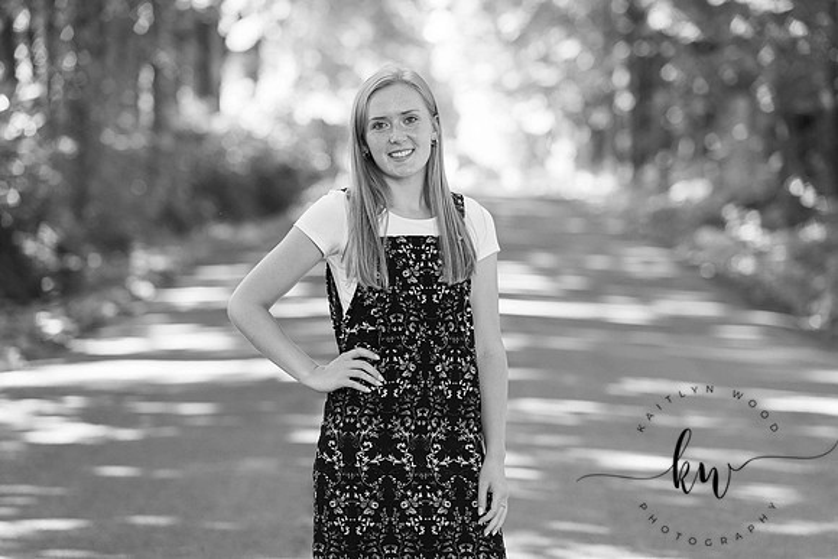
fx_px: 3259
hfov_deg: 14.7
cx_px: 419
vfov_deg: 9.8
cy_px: 280
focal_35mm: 140
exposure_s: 1/200
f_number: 3.5
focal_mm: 140
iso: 640
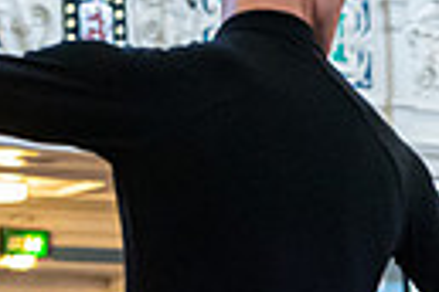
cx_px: 748
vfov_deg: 8.0
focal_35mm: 165
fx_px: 2012
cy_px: 561
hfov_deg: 11.7
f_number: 2.2
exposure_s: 1/500
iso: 6400
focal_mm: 35
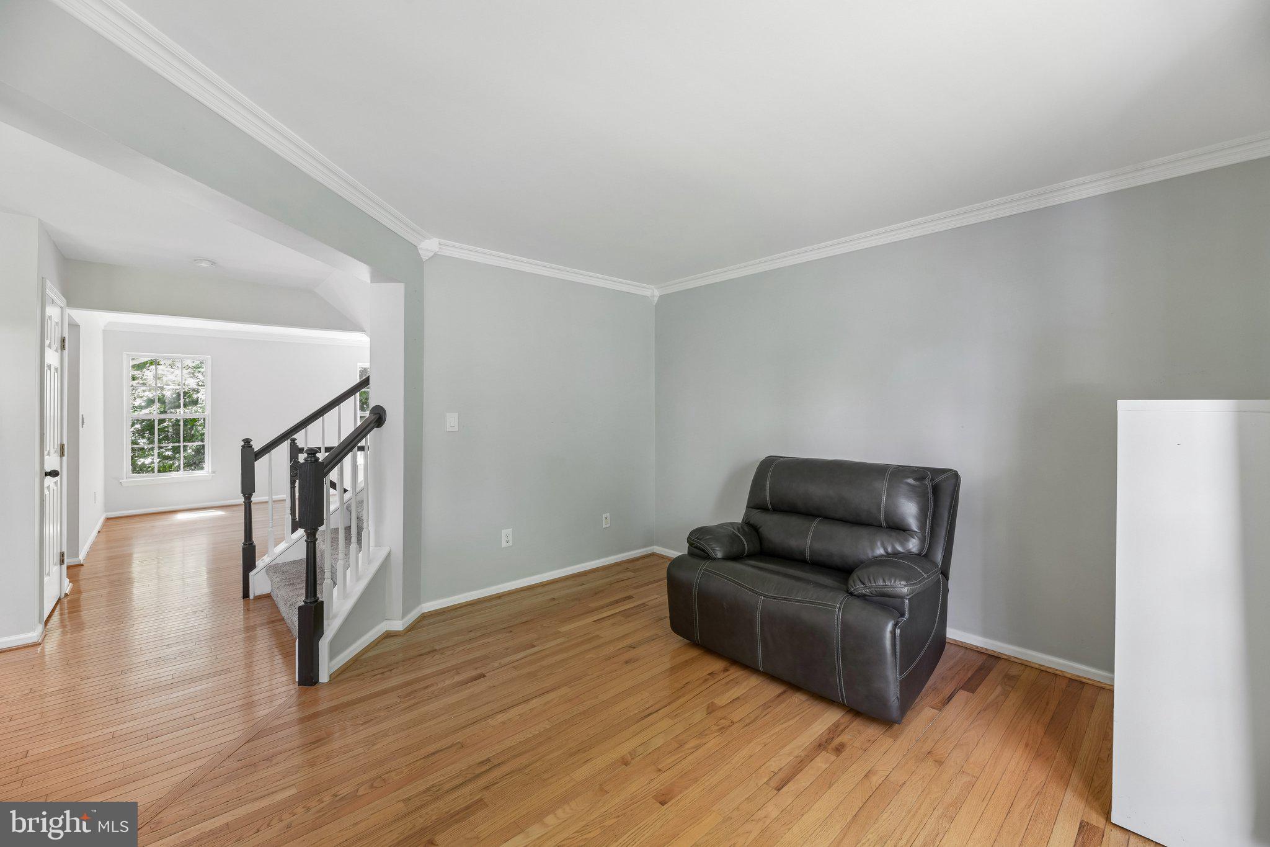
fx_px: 494
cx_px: 635
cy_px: 424
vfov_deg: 81.2
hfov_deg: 104.3
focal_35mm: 14
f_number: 8
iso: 400
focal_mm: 14
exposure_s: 1/10
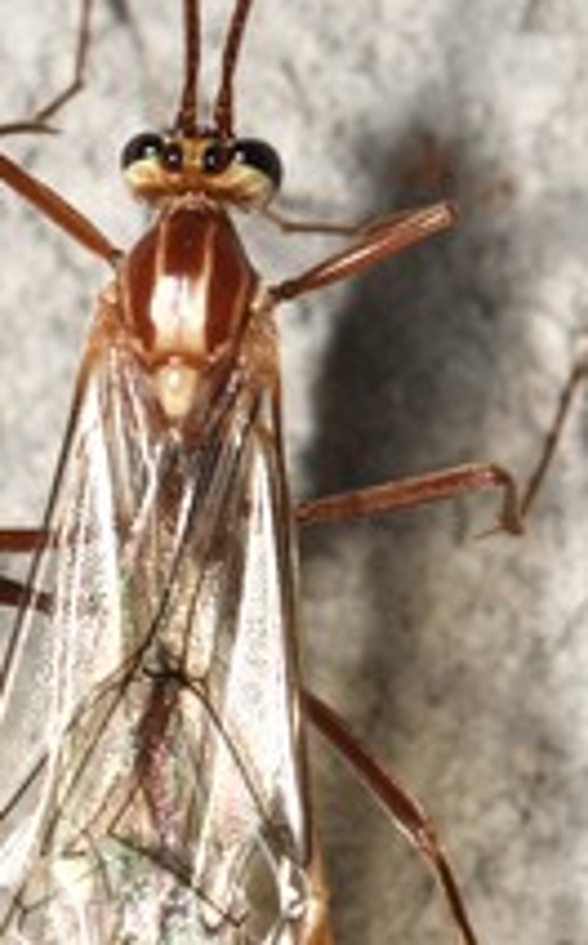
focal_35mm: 692
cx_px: 160
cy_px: 388
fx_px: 17791
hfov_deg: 1.9
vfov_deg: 3.0
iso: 400
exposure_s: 1/250
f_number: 9
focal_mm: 150
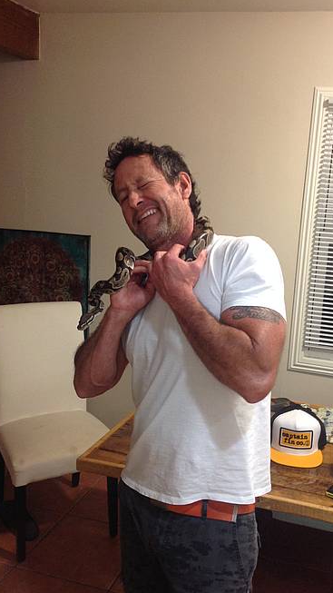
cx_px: 216
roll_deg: -3.8
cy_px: 301
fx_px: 613
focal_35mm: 39
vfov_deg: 51.6
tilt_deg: -7.5
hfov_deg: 30.2
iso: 100
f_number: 2.4
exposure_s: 1/15
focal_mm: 4.28
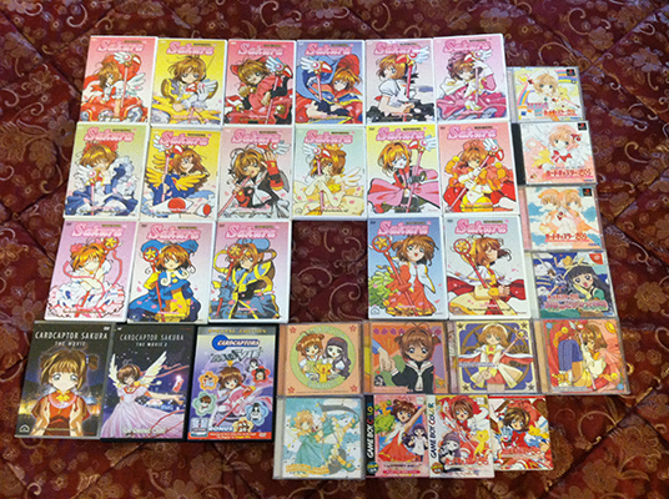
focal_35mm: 35
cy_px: 250
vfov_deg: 40.6
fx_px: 675
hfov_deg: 52.7
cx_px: 334
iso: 400
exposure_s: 1/15
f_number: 2.8
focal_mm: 3.85
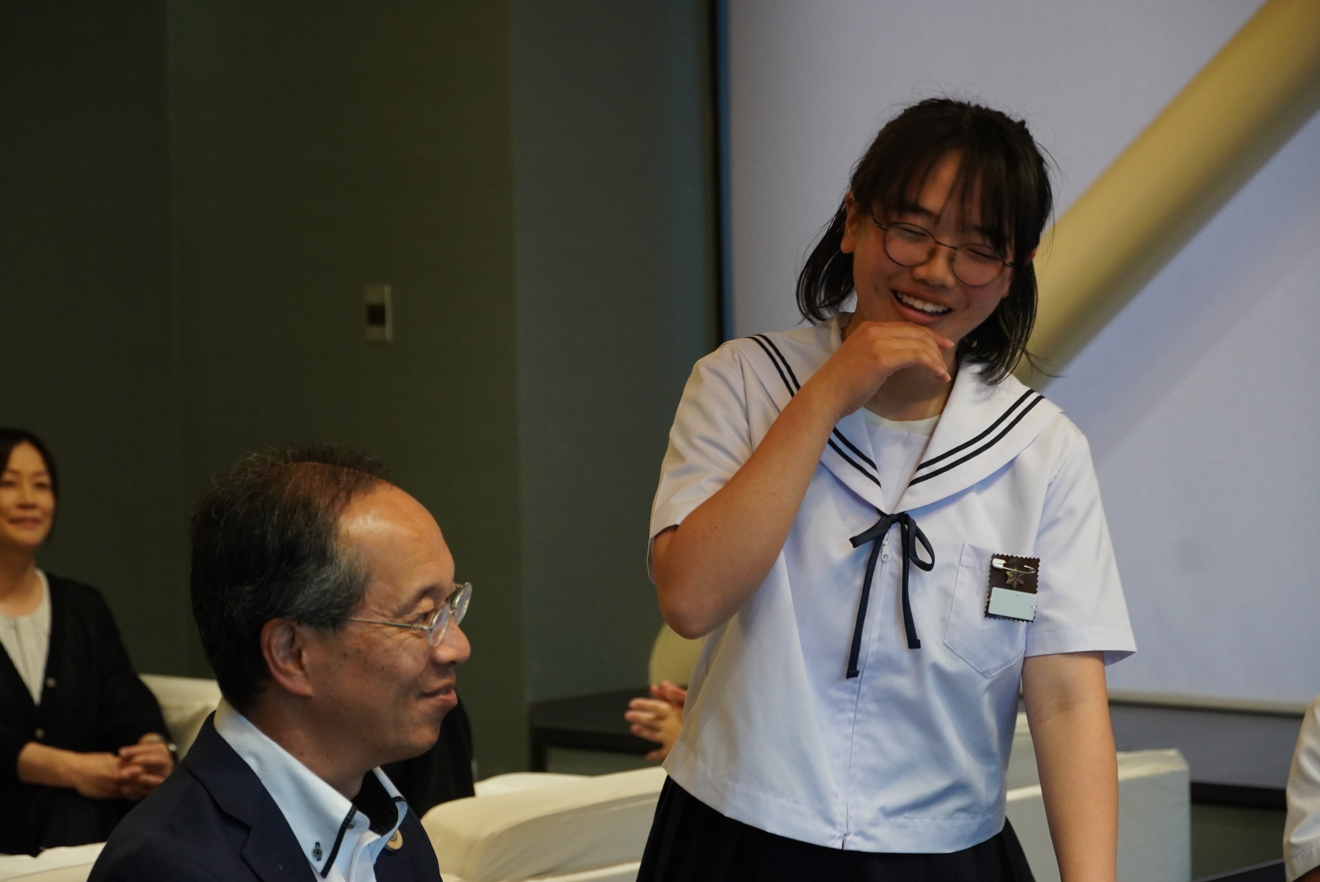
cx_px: 660
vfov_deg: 11.7
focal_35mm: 117
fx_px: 4292
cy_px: 441
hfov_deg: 17.5
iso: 1600
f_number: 5.6
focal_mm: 78
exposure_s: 1/160
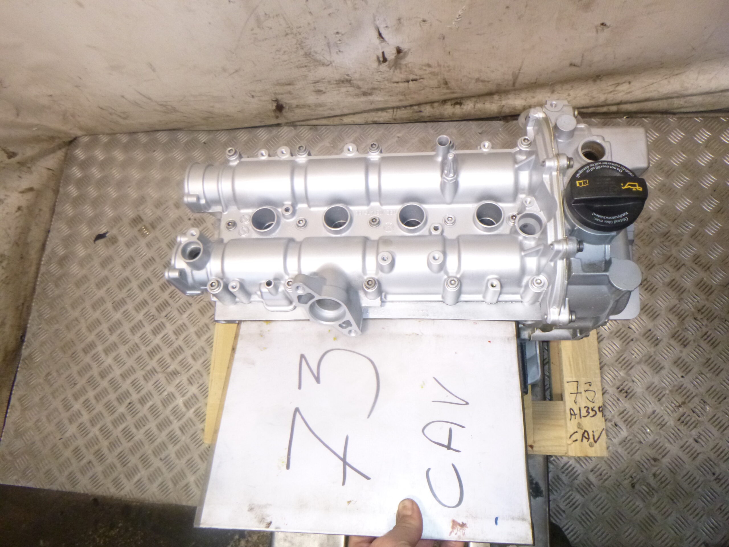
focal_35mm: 25
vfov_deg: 54.9
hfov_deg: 69.4
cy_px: 274
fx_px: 526
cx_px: 364
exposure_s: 1/60
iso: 320
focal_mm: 4.5
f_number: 3.9
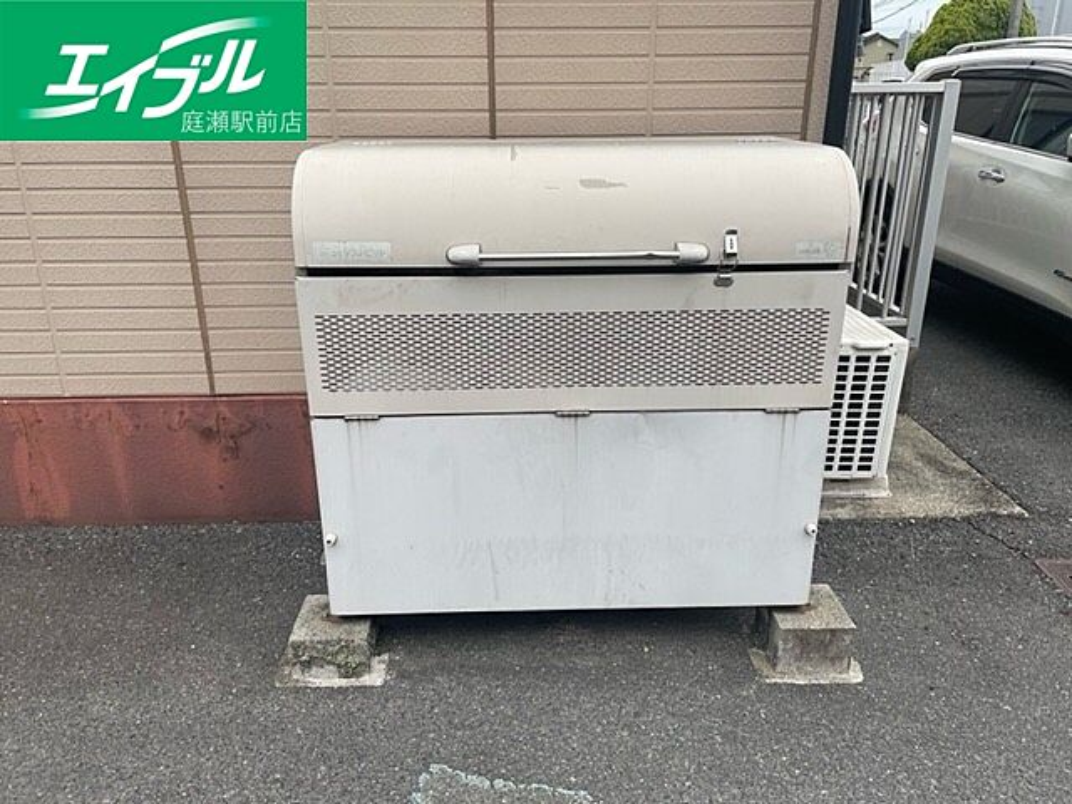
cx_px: 536
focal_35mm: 26
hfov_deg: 67.3
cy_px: 402
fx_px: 805
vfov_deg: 53.1
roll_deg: +0.0
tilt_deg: -20.1
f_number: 1.6
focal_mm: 4.2
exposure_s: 1/515
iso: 32
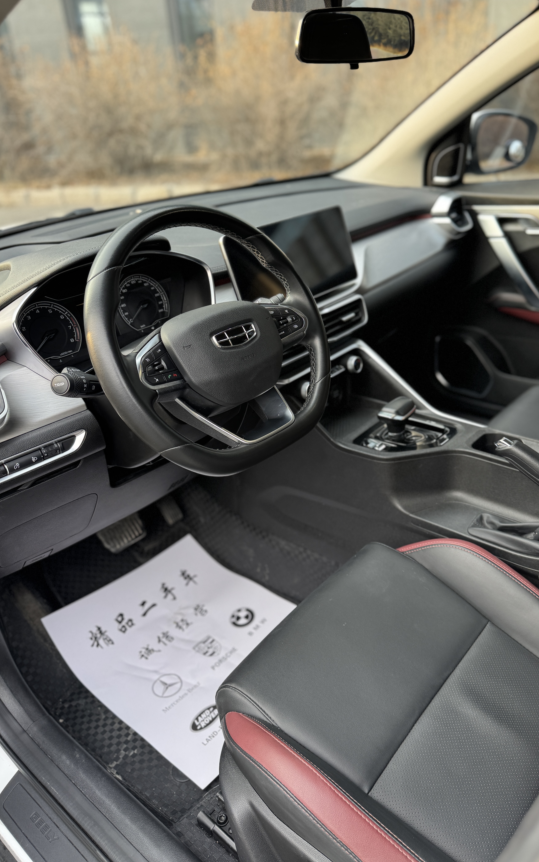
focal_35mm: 26
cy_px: 434
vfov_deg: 70.4
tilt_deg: -28.9
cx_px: 313
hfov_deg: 47.4
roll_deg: +2.9
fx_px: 611
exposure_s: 1/121
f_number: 1.78
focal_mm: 6.76
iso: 80
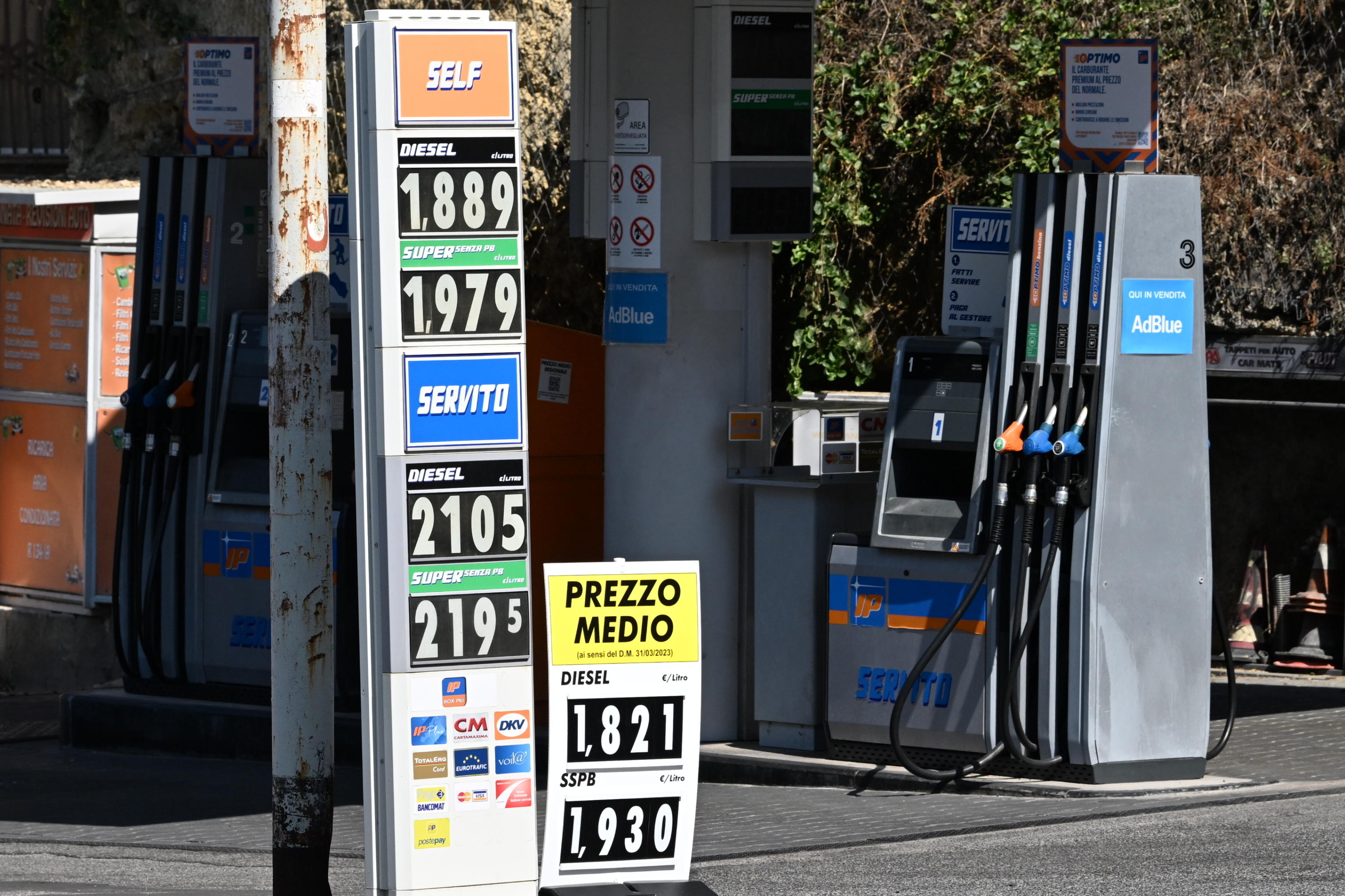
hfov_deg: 11.4
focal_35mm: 180
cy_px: 448
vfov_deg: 7.6
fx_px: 6724
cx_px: 672
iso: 400
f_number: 8
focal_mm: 120
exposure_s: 1/1600
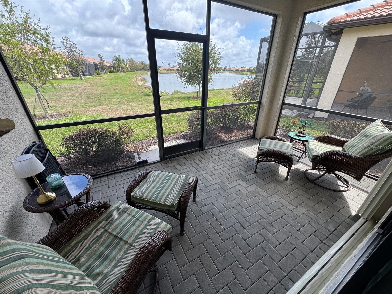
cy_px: 147
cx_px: 196
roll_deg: -1.1
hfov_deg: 102.1
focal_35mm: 14
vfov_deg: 85.7
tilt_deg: -26.9
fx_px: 159
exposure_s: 1/230
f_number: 2.2
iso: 40
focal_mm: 2.22
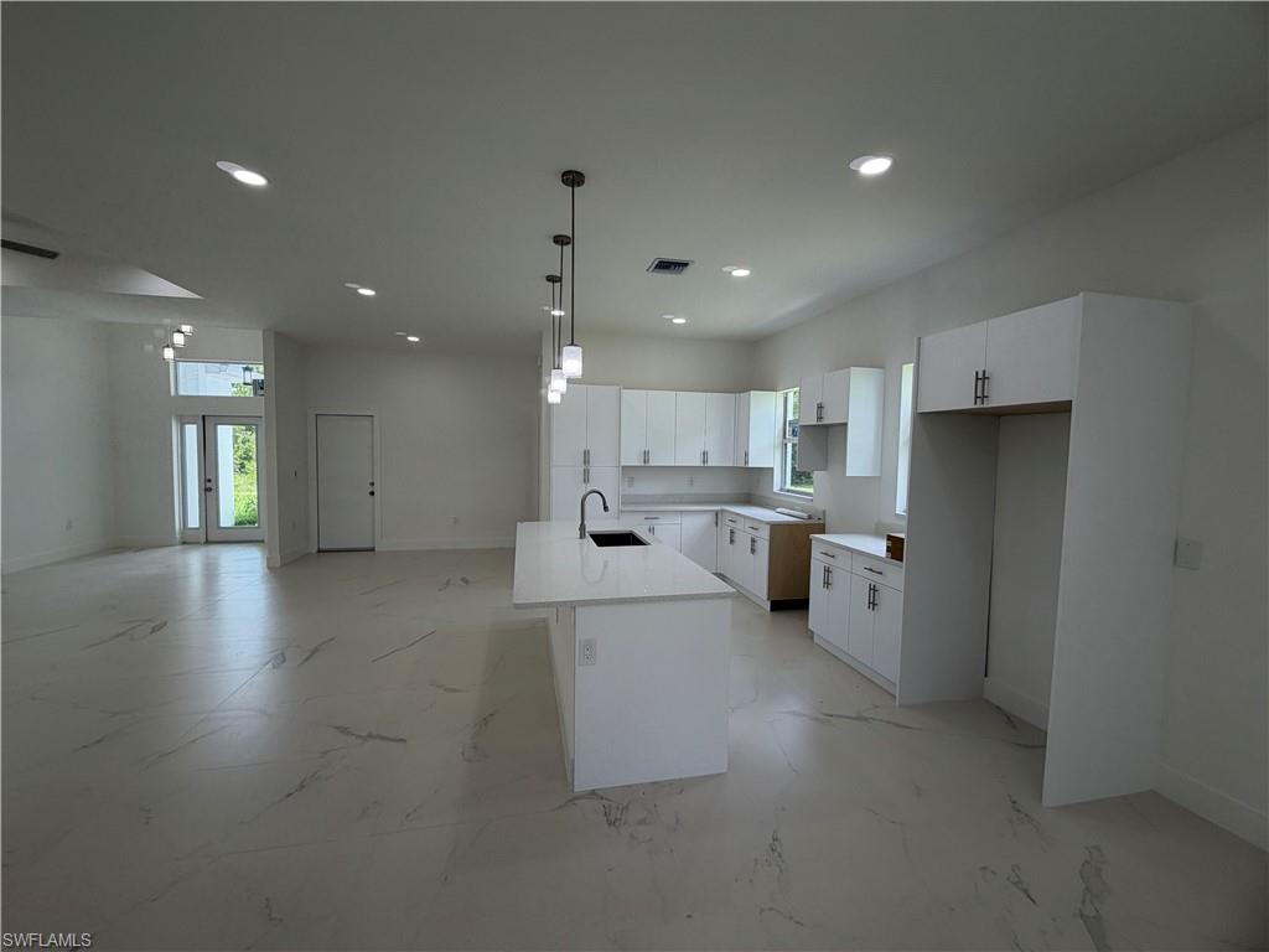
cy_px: 476
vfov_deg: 85.7
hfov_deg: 102.1
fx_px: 513
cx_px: 634
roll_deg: -0.1
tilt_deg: -3.0
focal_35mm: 14
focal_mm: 2.22
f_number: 2.2
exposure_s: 1/133
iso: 50
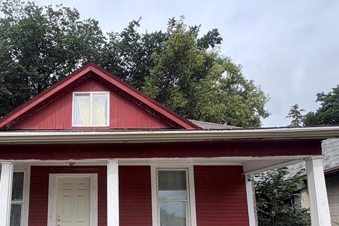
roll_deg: +1.1
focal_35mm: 26
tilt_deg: +8.2
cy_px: 189
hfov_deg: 66.4
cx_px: 99
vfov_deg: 46.2
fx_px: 245
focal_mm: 2.22
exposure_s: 1/485
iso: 40
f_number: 2.2
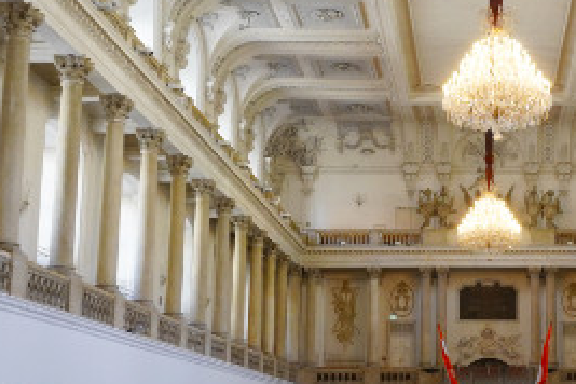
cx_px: 485
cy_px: 232
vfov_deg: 18.9
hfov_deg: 27.3
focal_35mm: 72
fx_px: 1152
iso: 800
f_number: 4
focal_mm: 16
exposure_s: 1/60
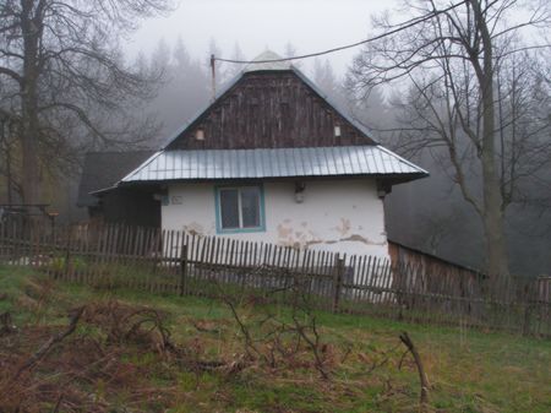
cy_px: 206
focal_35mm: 55
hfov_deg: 35.0
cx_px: 276
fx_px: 875
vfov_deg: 26.5
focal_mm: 9.2
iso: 80
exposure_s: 1/60
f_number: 3.2
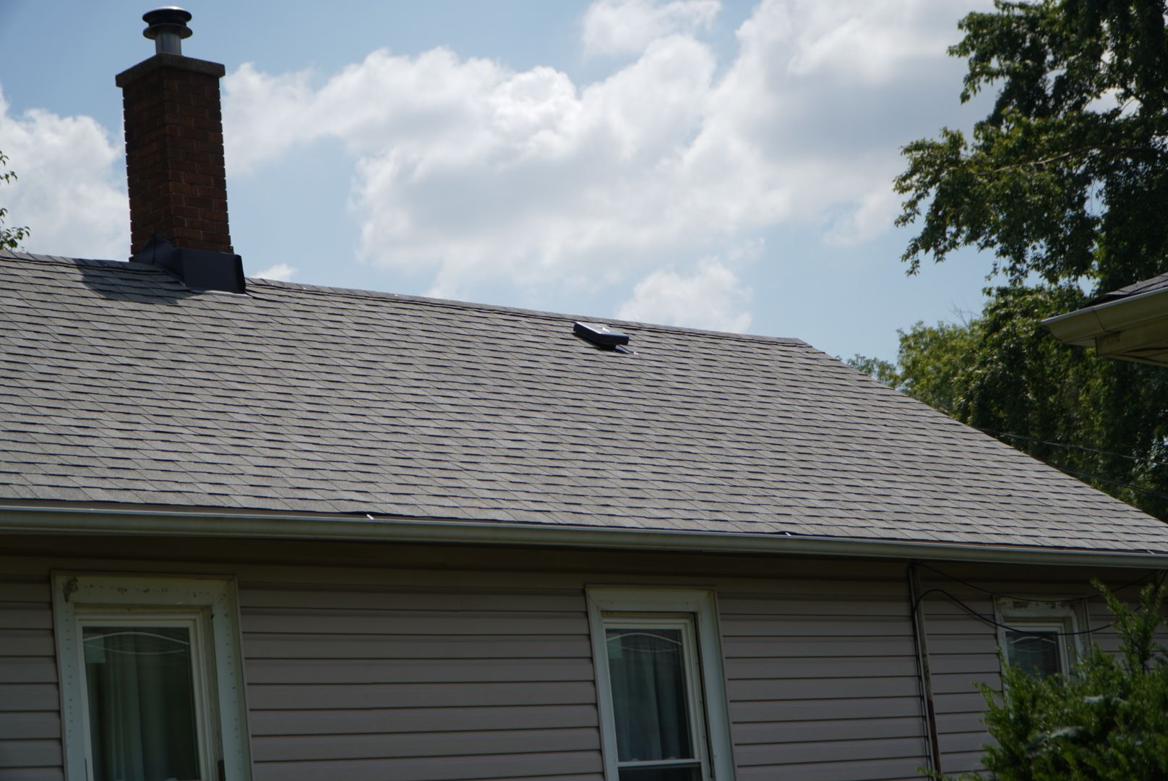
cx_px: 584
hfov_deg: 28.1
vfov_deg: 19.0
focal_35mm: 72
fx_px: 2338
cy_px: 390
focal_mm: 48
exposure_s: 1/1000
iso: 50
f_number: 4
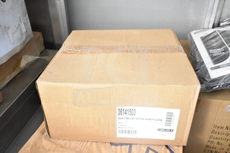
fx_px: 211
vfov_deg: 40.0
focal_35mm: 33
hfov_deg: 57.2
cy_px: 76
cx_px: 115
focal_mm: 22
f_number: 3.8
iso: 4000
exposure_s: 1/40
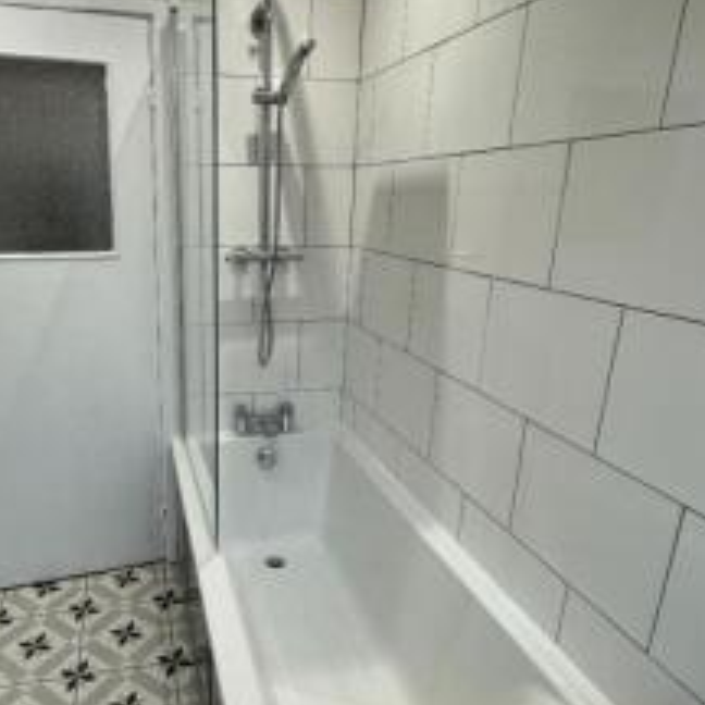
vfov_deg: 62.9
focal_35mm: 25
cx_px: 238
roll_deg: +0.1
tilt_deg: -15.5
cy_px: 361
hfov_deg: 61.5
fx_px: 576
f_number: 2.2
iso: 160
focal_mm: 2.22
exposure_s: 1/100
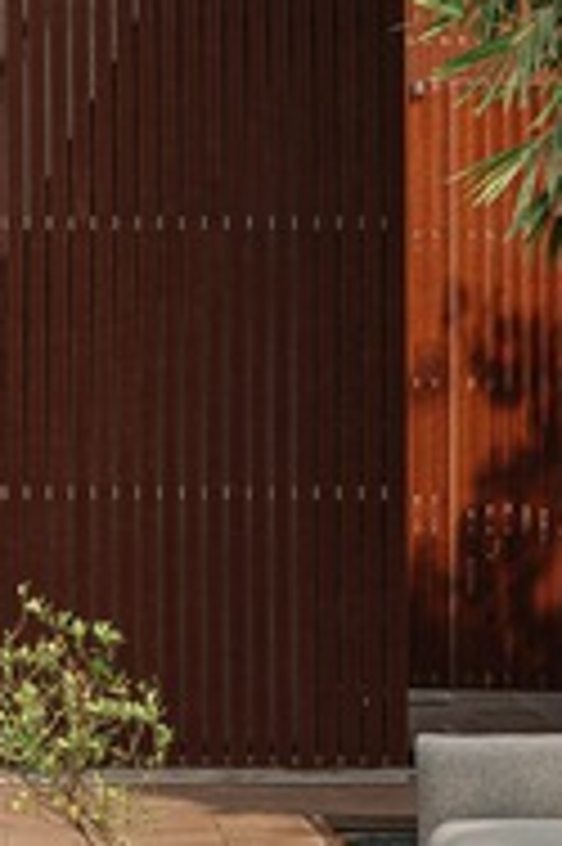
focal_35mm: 256
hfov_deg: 5.3
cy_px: 50
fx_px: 6005
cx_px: -106
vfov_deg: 8.0
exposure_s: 1/100
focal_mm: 48
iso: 100
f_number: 10
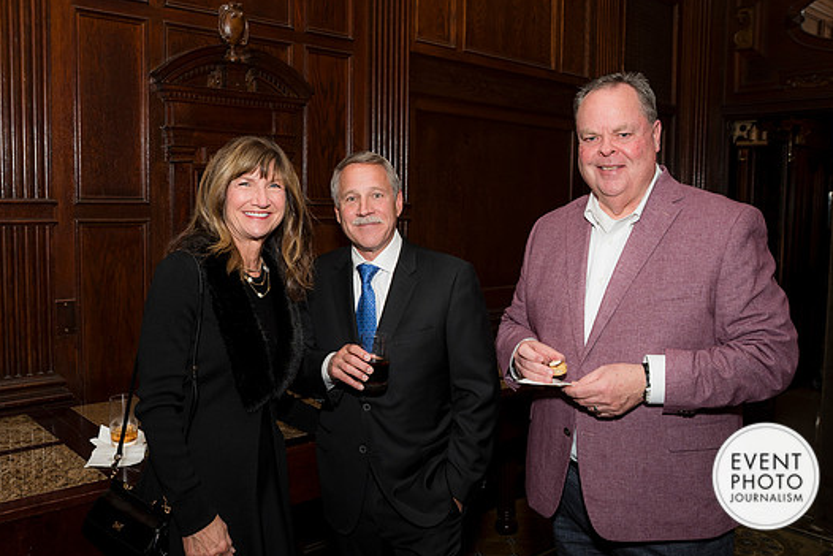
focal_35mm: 32
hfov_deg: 58.7
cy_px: 275
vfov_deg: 41.1
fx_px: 741
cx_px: 413
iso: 800
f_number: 5.6
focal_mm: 29
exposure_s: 1/125
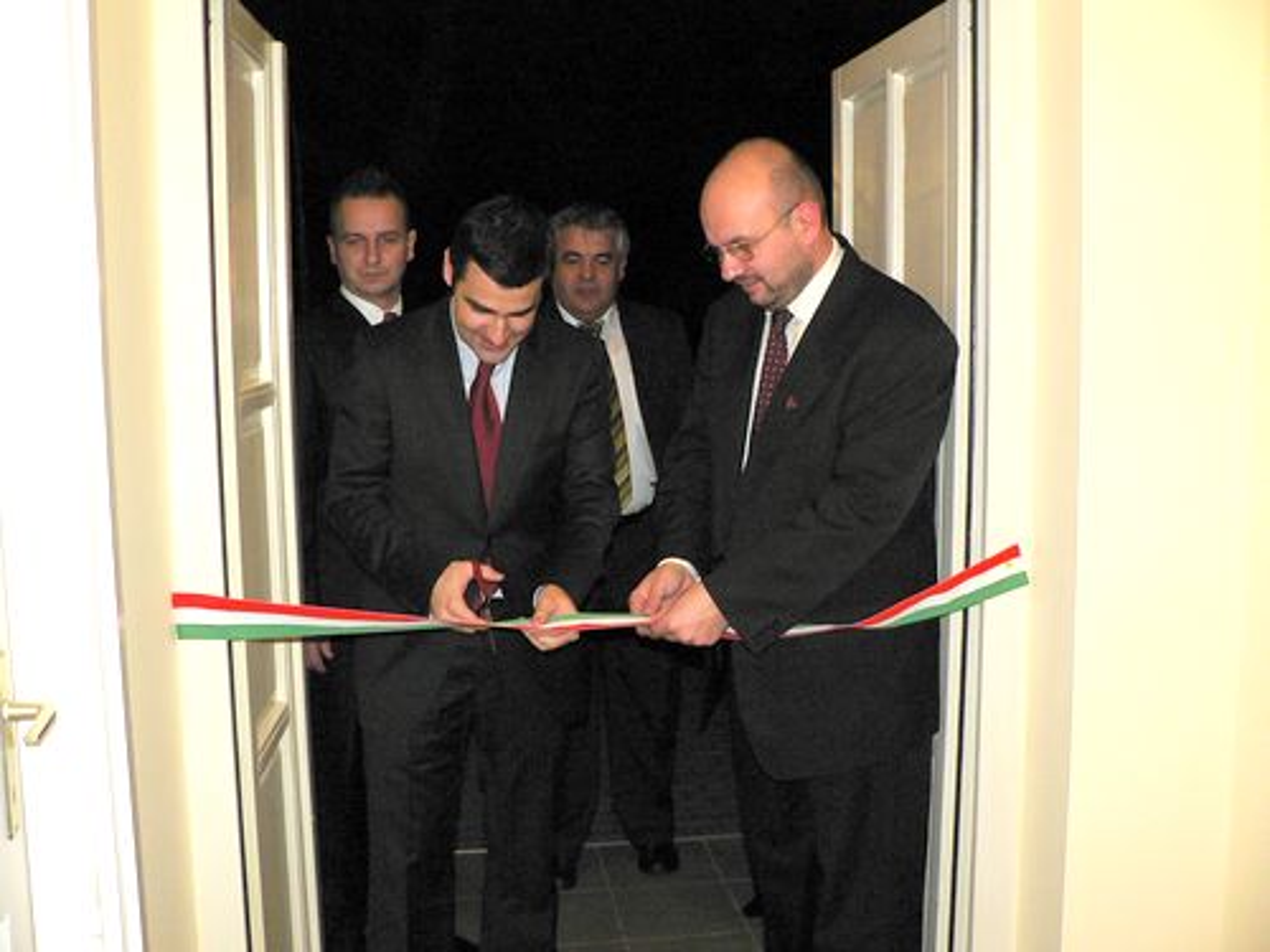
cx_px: 635
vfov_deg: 40.7
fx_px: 1284
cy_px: 476
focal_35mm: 35
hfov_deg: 52.6
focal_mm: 6
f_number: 2.8
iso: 400
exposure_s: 1/60
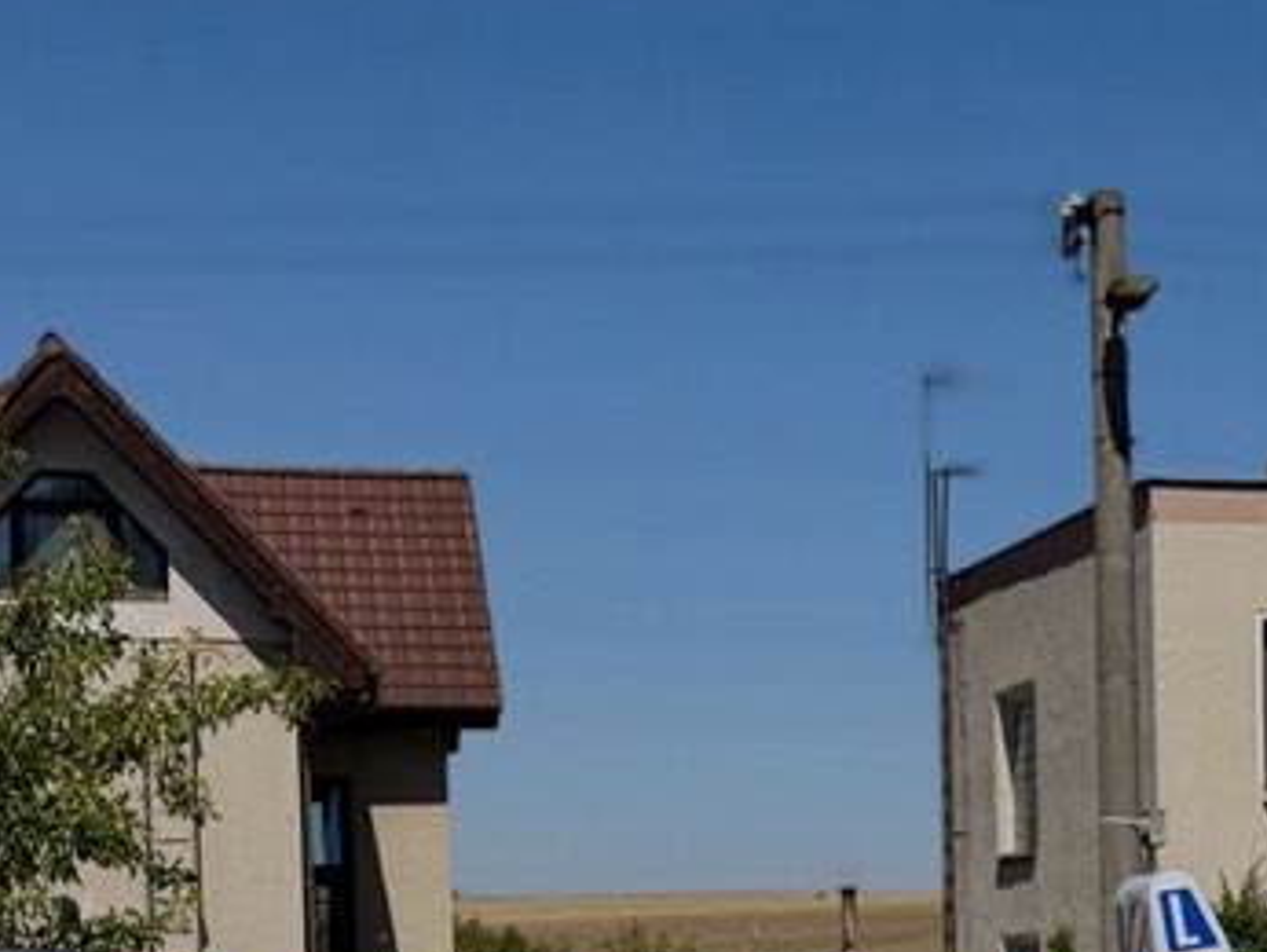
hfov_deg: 19.7
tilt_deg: -2.4
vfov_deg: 14.8
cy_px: 1113
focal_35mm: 97
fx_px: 3553
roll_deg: +0.6
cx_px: 1208
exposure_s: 1/6173
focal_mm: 6.76
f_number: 1.78
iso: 100
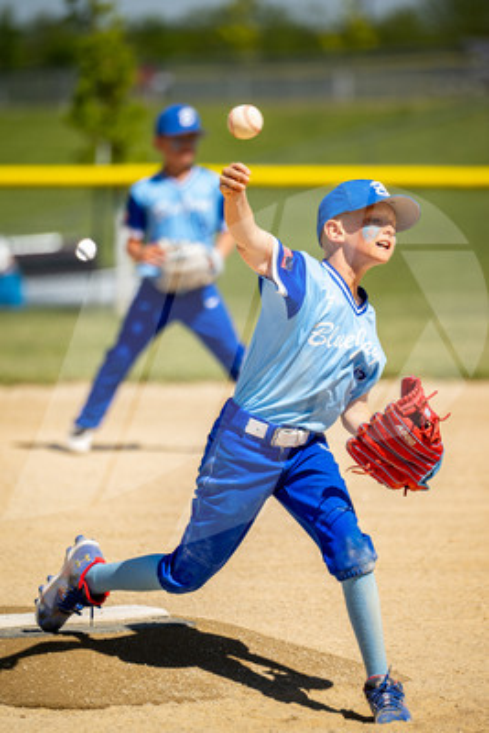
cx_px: 244
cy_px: 366
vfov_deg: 5.4
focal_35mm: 380
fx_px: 7735
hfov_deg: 3.6
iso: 800
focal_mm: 380
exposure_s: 1/2000
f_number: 5.6
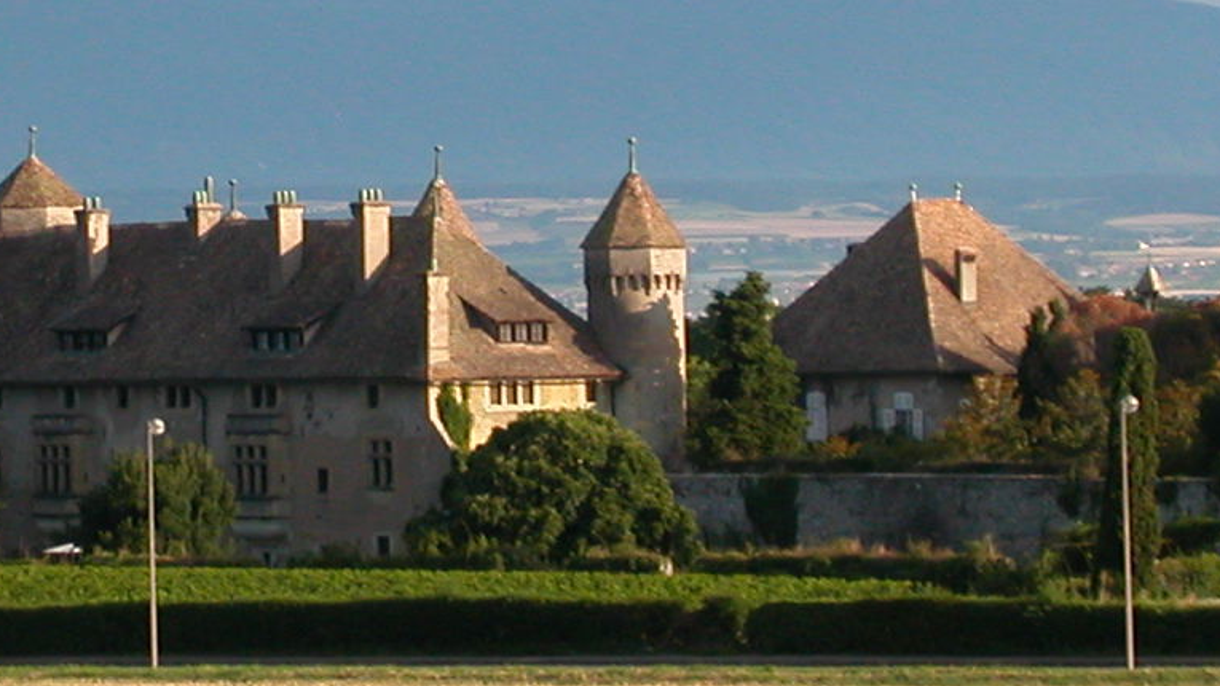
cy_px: 191
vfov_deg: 4.8
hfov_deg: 8.5
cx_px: 284
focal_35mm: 253
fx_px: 8183
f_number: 4.8
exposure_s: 1/392
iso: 100
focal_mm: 16.8
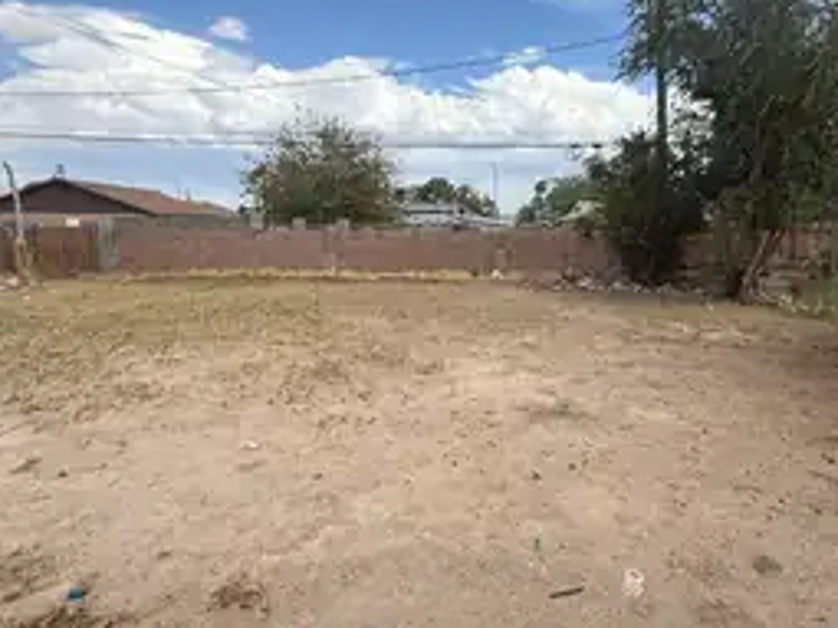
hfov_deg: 76.3
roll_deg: +0.1
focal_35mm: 22
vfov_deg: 60.9
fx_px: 532
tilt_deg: -6.3
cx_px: 450
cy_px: 286
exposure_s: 1/1745
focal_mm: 2.22
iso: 50
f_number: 2.2
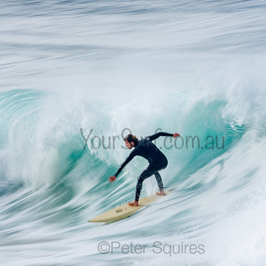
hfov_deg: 1.9
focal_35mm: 923
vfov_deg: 1.9
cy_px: 133
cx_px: 151
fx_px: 8024
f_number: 29
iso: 100
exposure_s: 1/25
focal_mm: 480
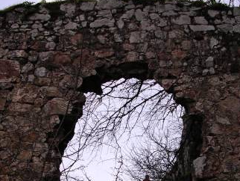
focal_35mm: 59
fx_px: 409
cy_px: 143
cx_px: 127
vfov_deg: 24.5
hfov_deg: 32.7
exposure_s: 1/163
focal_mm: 5.8
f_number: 2.8
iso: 100
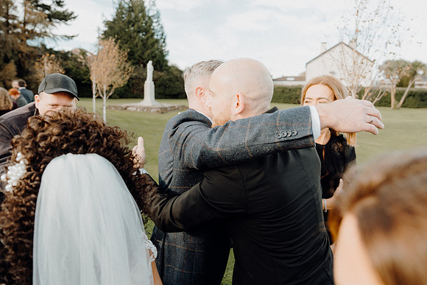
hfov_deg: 73.7
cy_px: 142
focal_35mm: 24
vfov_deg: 53.2
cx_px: 214
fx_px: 285
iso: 200
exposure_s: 1/400
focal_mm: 24
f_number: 3.5
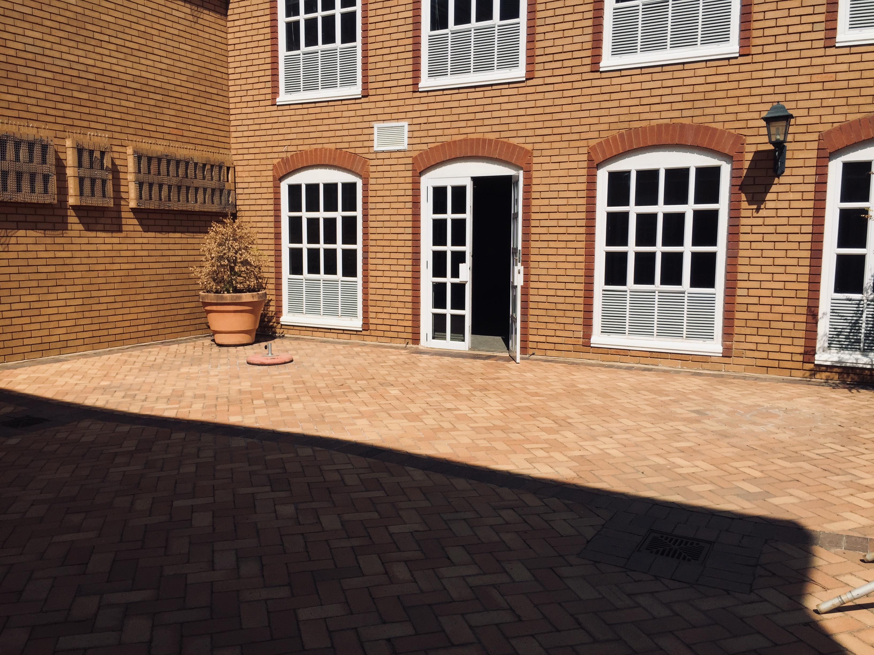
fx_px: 732
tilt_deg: -6.4
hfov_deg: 61.7
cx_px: 437
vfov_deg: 48.2
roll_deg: -0.9
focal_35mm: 29
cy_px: 328
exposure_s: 1/2825
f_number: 2.2
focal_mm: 4.15
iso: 32
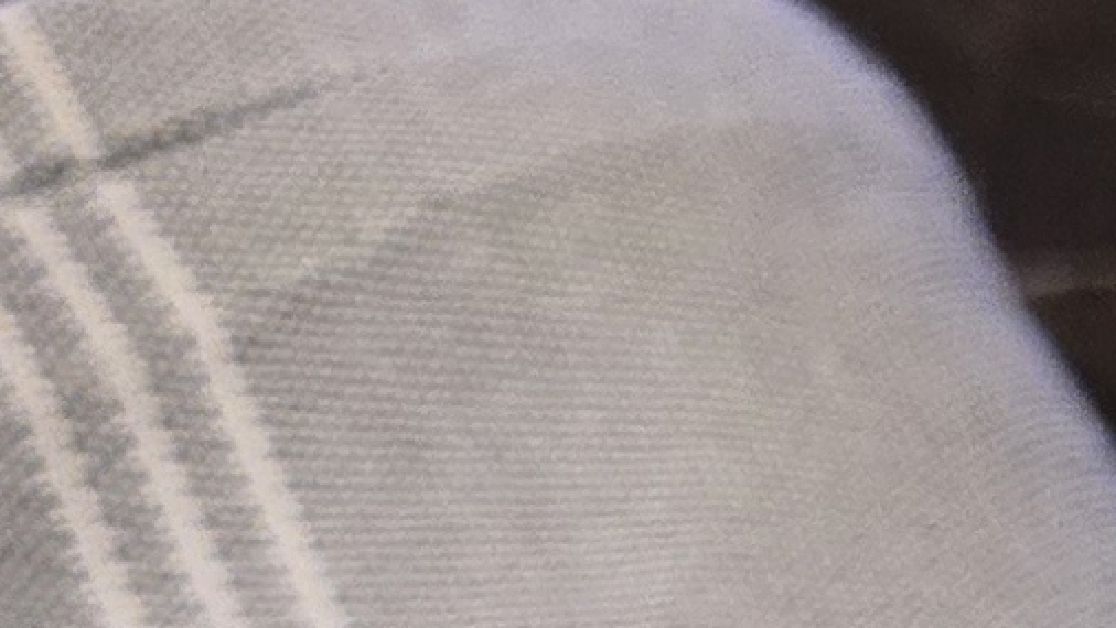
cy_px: 1836
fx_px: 5861
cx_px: 3284
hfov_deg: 9.0
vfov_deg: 5.8
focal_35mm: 198
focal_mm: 5.4
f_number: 1.8
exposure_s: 1/120
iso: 640
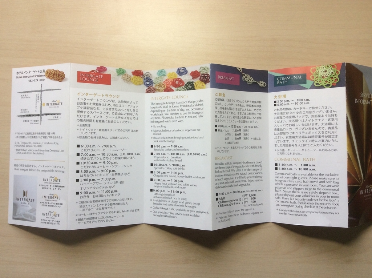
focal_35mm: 32
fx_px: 343
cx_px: 186
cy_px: 139
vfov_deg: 44.1
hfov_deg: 56.9
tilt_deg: -87.2
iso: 40
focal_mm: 3.3
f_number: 2.4
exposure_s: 1/120
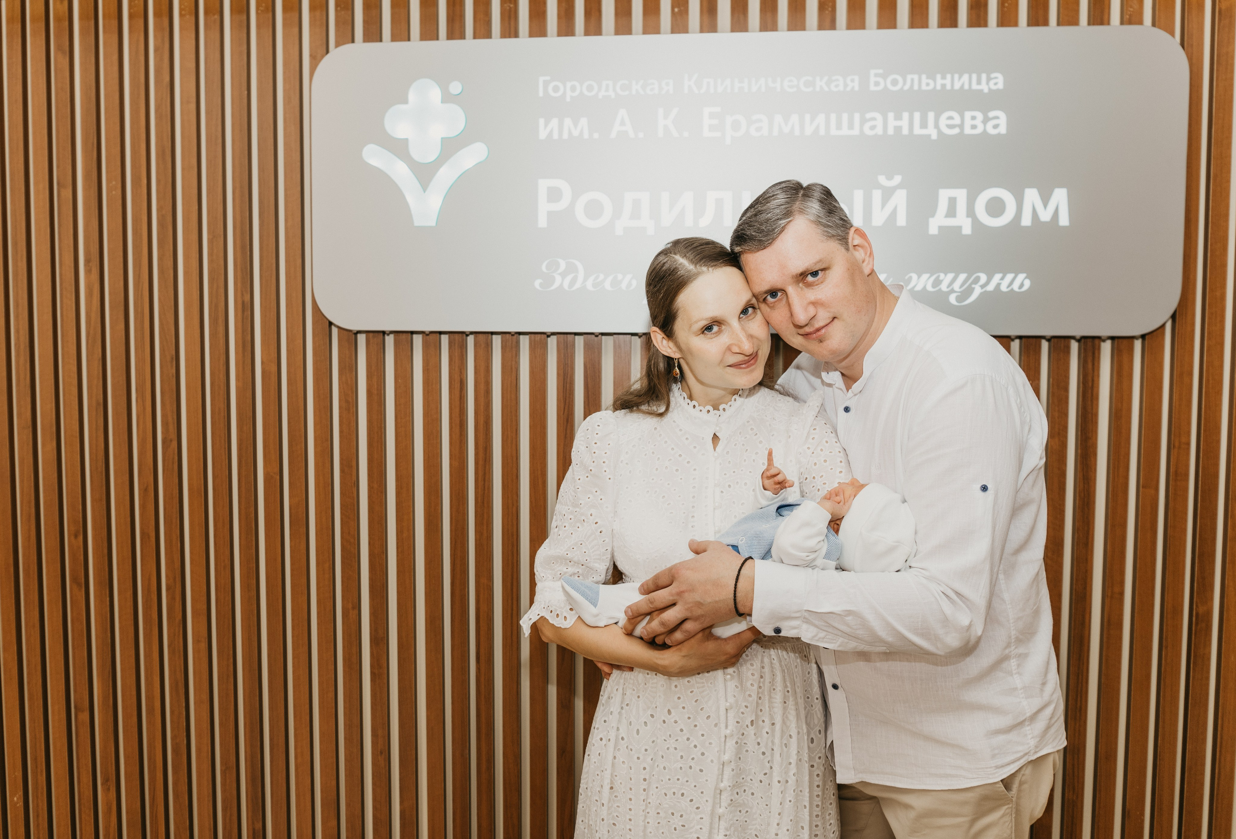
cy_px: 378
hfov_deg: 60.8
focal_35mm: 30
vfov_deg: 43.4
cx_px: 583
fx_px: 1053
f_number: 4
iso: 200
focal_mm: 26
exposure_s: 1/160
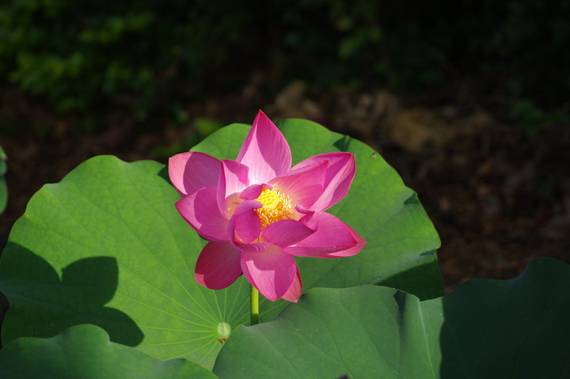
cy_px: 190
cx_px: 285
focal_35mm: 375
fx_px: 5933
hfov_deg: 5.5
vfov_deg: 3.7
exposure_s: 1/320
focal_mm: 250
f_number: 4
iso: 100
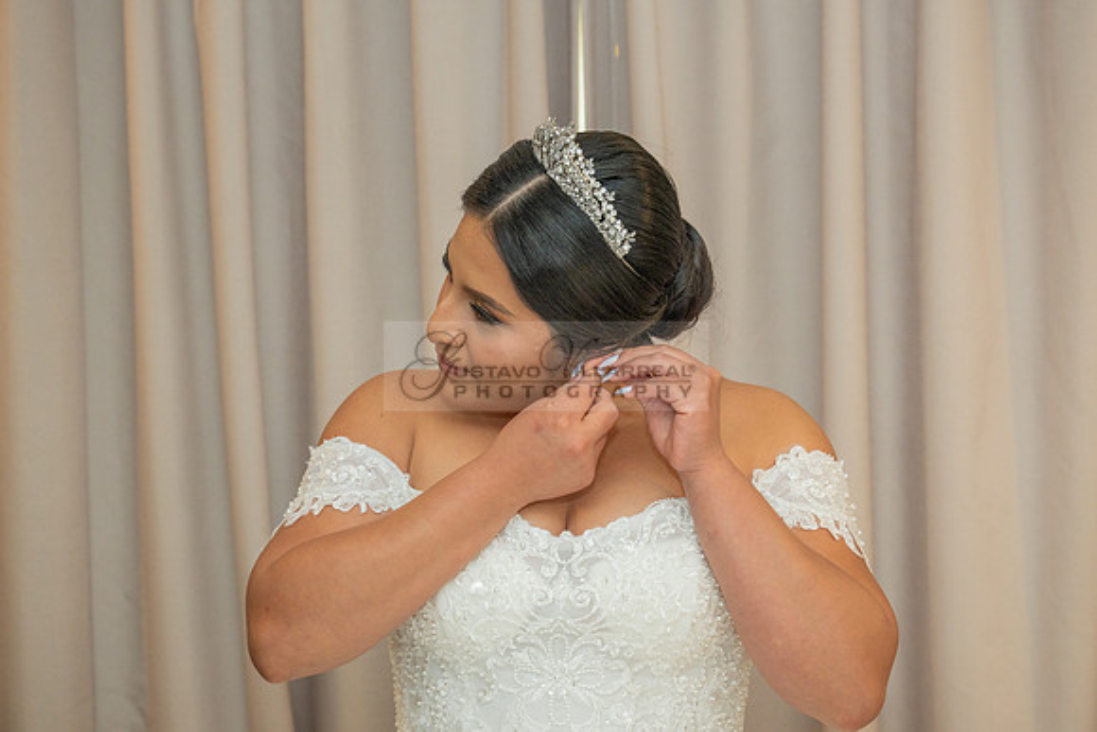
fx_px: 2133
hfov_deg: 28.8
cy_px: 366
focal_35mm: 70
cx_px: 548
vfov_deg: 19.5
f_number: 5.6
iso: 800
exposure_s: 1/160
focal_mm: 70
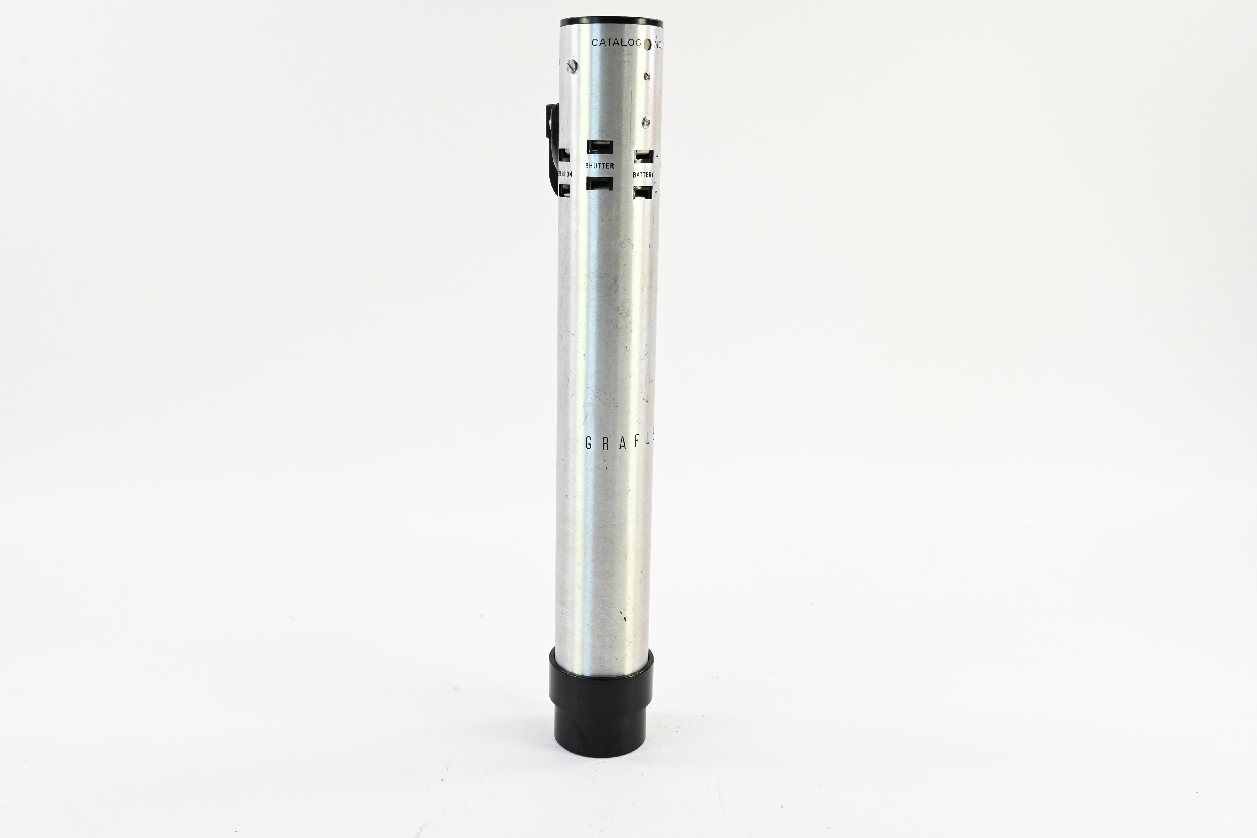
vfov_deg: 39.4
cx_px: 596
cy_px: 397
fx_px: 1171
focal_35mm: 34
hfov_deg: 56.4
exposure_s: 1/100
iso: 2000
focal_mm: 31.5
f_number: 13
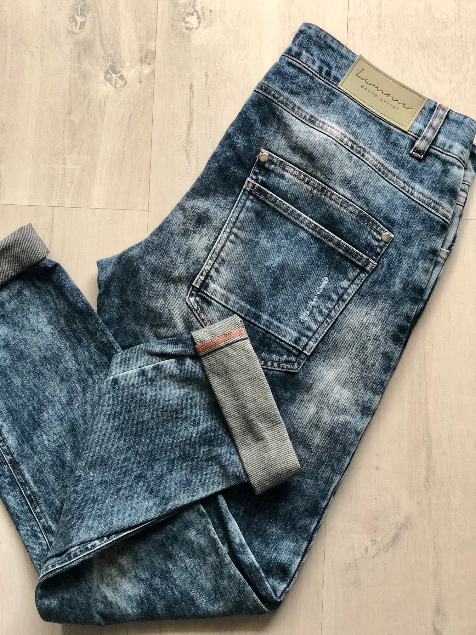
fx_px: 953
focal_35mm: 52
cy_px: 318
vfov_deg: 36.8
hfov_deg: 28.0
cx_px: 238
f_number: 2.4
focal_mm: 6
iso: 100
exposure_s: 1/40
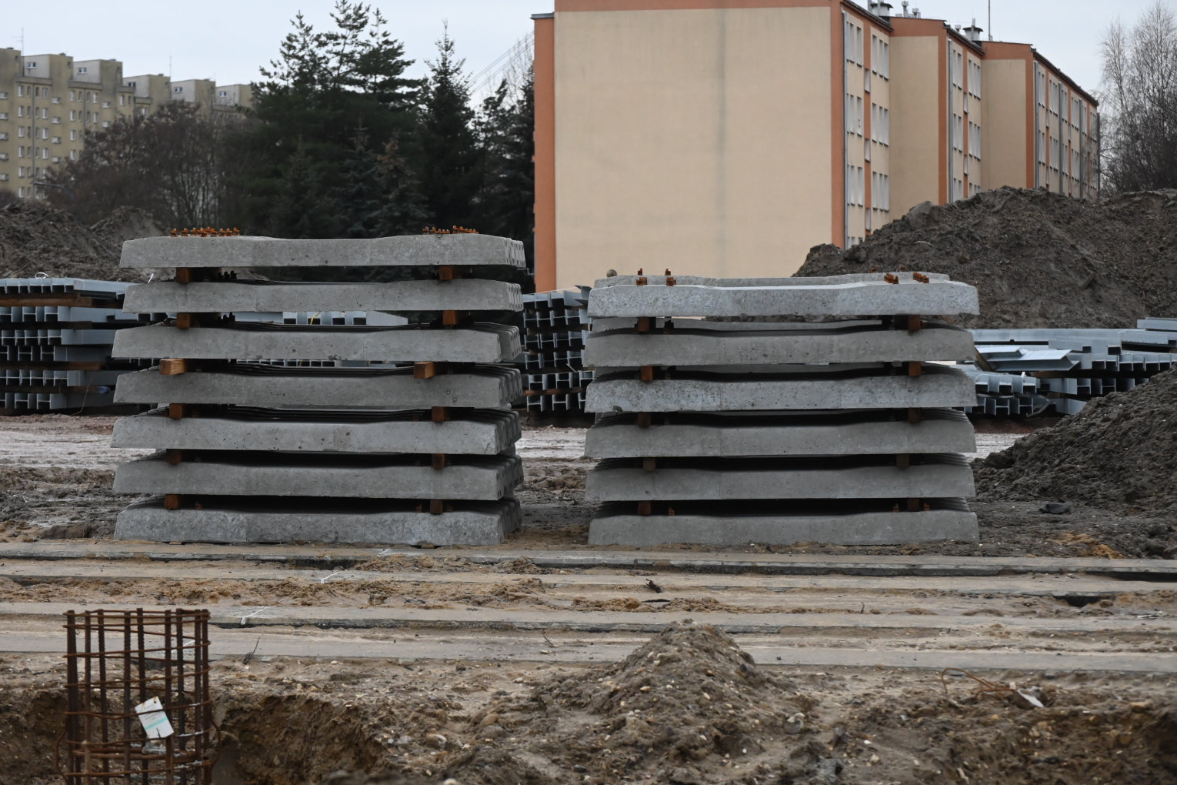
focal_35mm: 108
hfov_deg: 18.9
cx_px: 558
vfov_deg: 12.7
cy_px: 379
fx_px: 3531
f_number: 7.1
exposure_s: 1/800
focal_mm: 102
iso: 3200
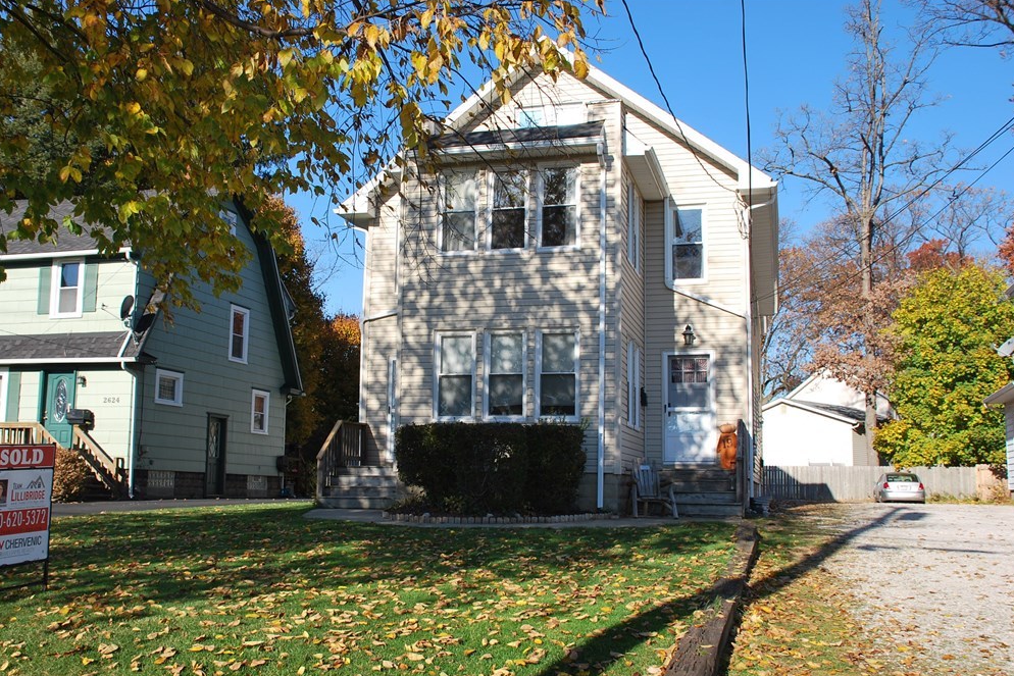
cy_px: 363
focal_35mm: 36
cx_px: 470
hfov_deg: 53.1
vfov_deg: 36.9
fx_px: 1014
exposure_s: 1/200
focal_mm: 22
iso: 100
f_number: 7.1
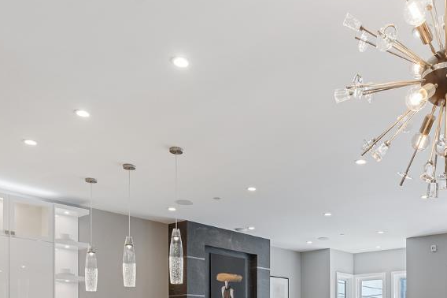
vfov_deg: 30.5
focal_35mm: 39
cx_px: 317
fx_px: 482
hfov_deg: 48.4
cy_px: 332
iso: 100
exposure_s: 1/4
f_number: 9
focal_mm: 14.7
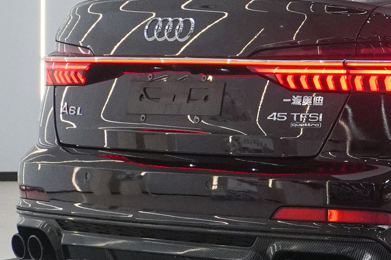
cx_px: 604
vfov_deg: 6.9
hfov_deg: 10.0
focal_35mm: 199
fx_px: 2161
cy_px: -44
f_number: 6.3
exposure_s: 1/100
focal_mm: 26
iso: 1000
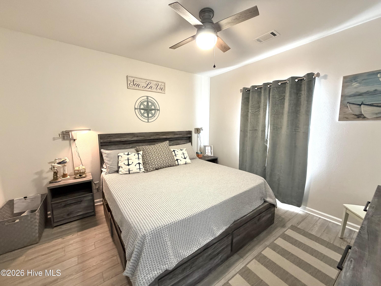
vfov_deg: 85.7
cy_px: 143
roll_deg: +1.5
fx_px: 154
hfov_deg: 102.1
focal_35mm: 14
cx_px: 190
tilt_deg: -4.4
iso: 320
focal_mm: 2.22
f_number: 2.2
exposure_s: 1/60
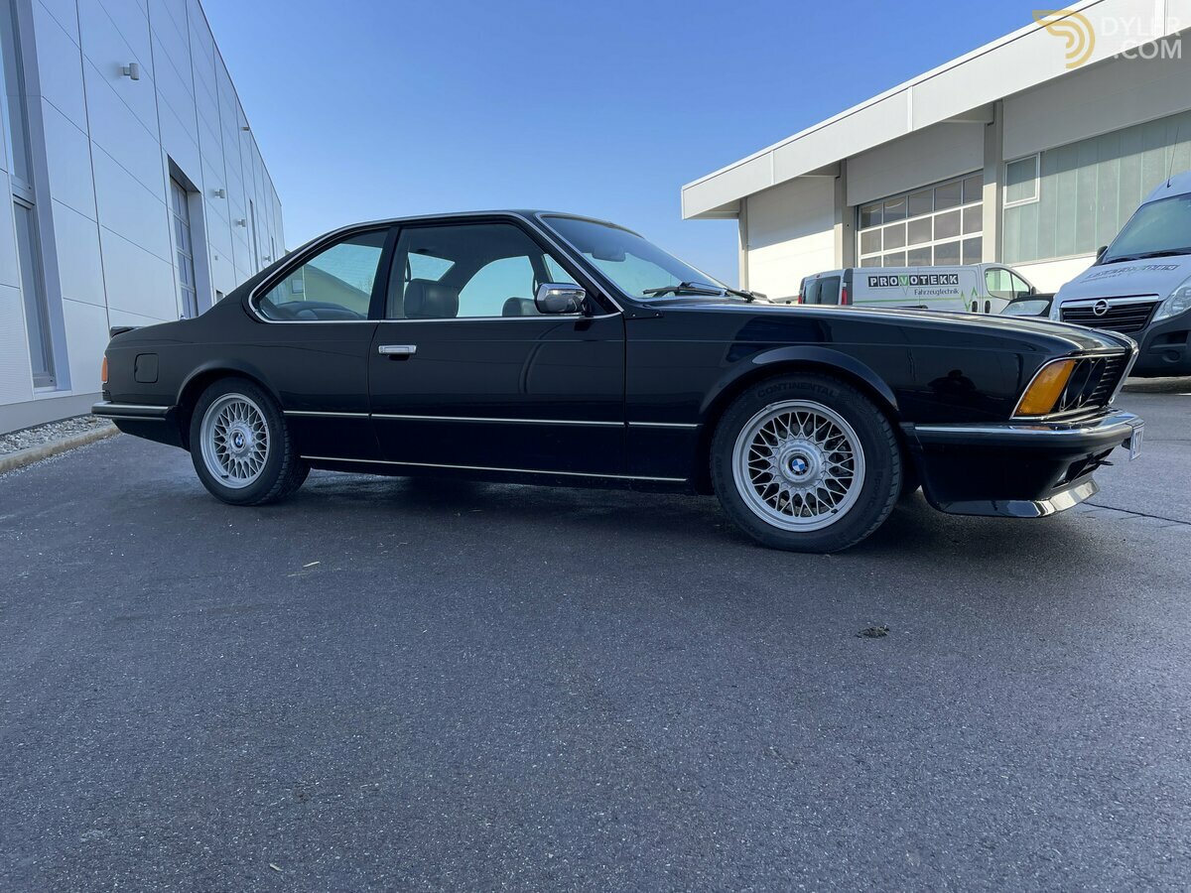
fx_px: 895
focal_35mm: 26
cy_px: 446
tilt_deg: -6.5
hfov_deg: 67.3
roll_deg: +2.6
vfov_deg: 53.1
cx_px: 596
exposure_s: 1/1092
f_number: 1.6
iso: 32
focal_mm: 4.2
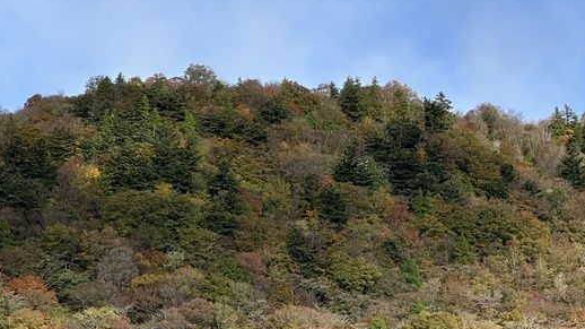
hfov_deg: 16.3
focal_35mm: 132
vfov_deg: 9.2
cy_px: 194
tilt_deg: +15.2
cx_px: 312
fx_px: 2047
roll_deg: +0.0
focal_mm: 9
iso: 32
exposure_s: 1/481
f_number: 2.8
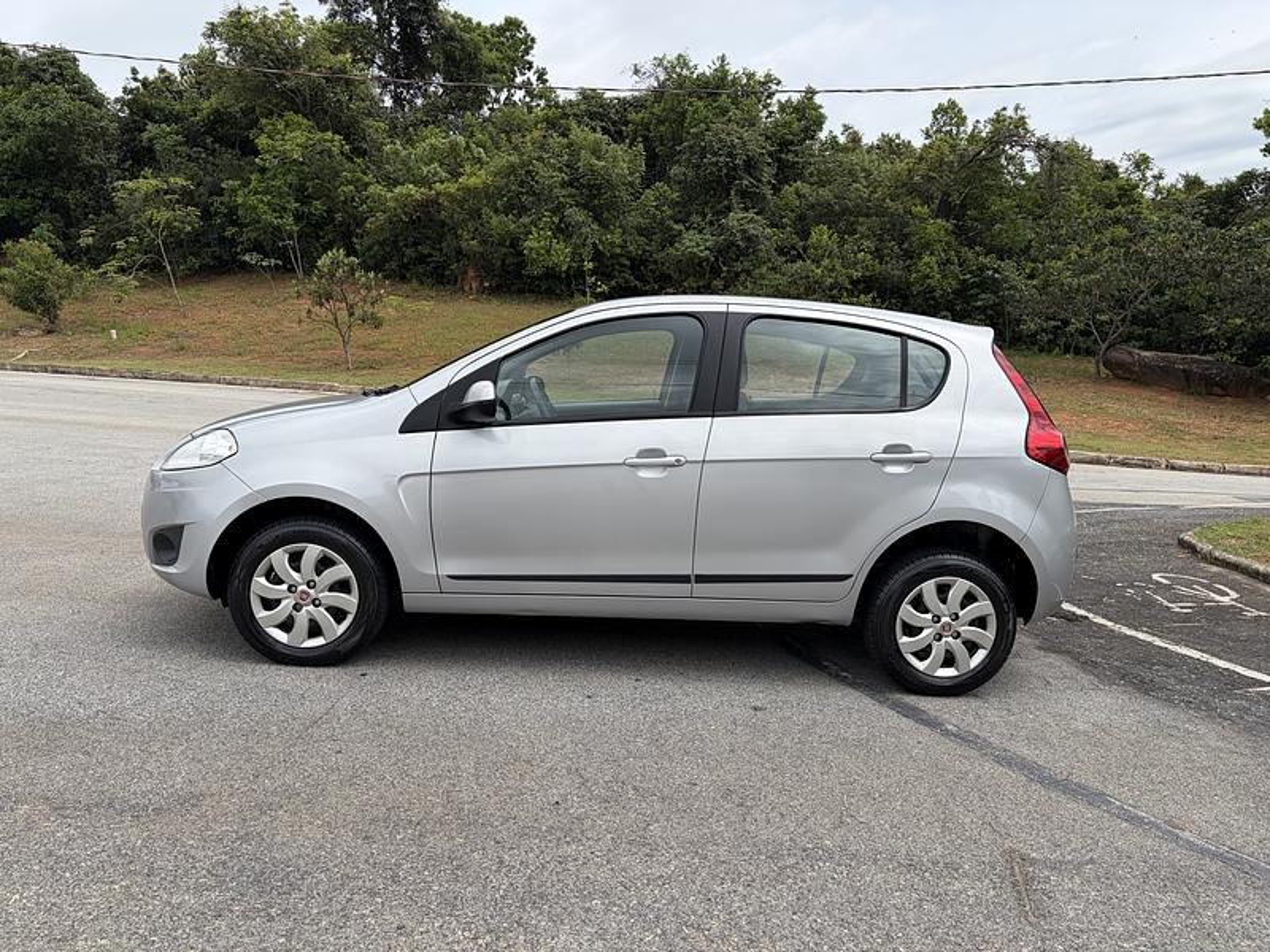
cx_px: 635
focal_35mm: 26
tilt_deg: -7.0
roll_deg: +7.8
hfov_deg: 67.3
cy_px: 476
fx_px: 954
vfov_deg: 53.1
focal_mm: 5.96
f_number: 1.6
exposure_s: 1/4329
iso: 50
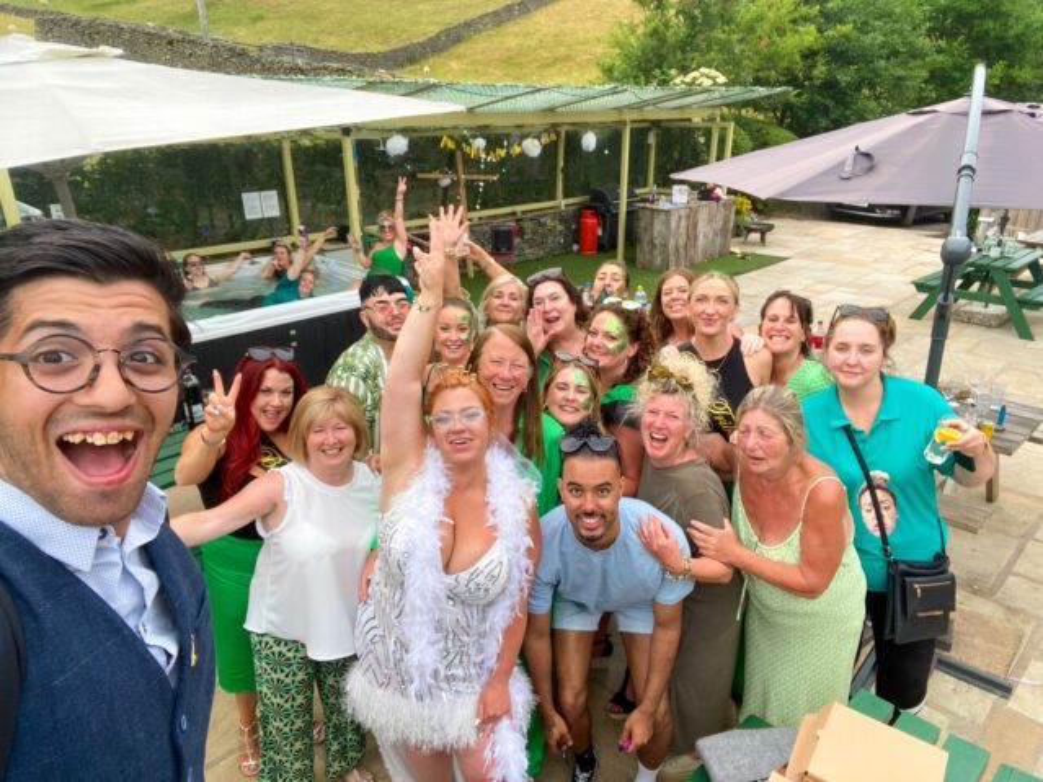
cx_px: 522
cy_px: 391
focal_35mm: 23
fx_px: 693
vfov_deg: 58.9
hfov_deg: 73.9
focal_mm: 2.71
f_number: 2.2
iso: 64
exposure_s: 1/120
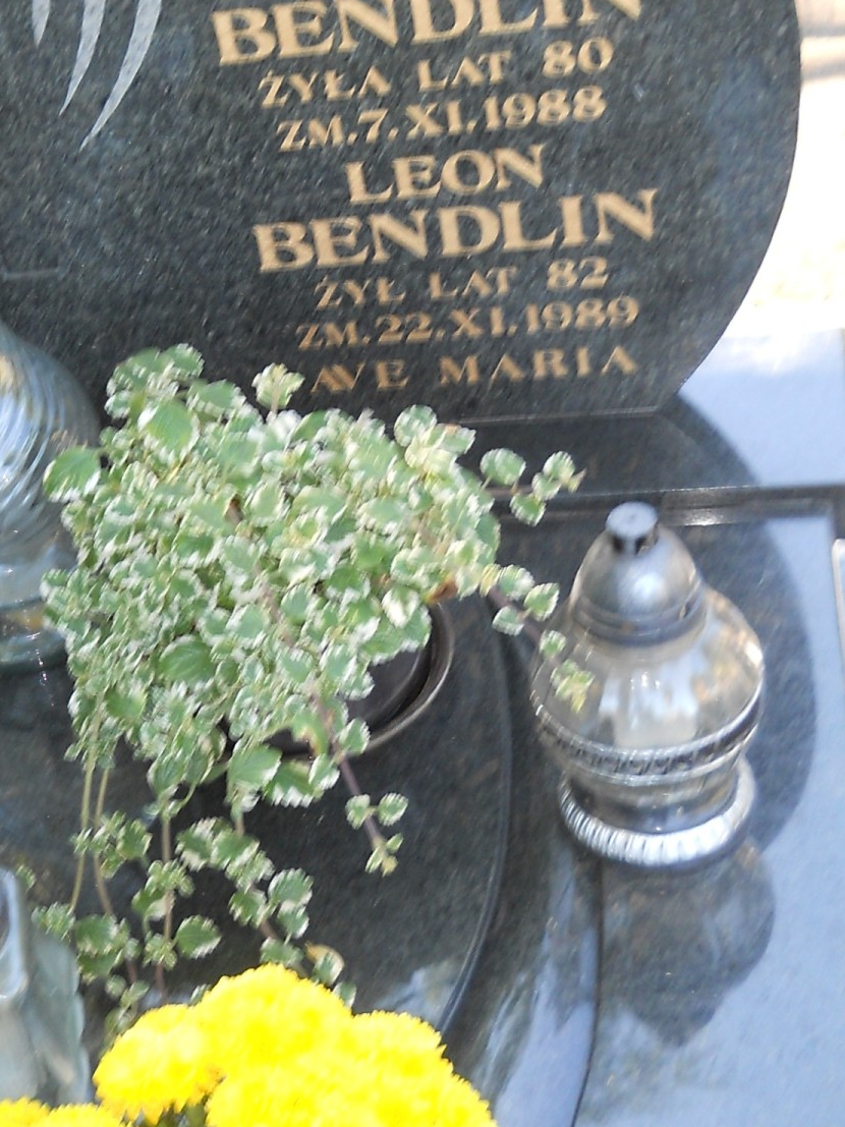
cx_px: 116
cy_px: 561
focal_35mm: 72
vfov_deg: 27.0
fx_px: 2344
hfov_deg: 20.1
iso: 100
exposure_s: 1/30
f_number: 3.1
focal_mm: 6.72
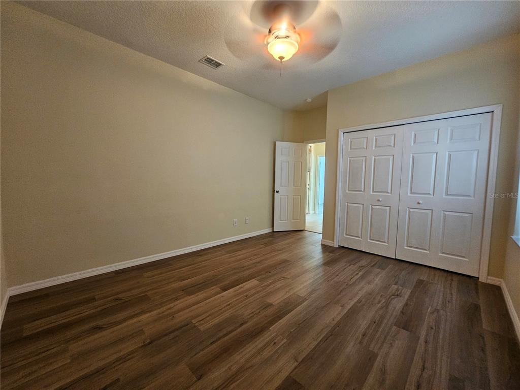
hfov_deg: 106.2
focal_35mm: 13
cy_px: 195
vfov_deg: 89.9
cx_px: 260
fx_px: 195
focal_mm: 2.2
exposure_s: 1/30
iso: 500
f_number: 2.2
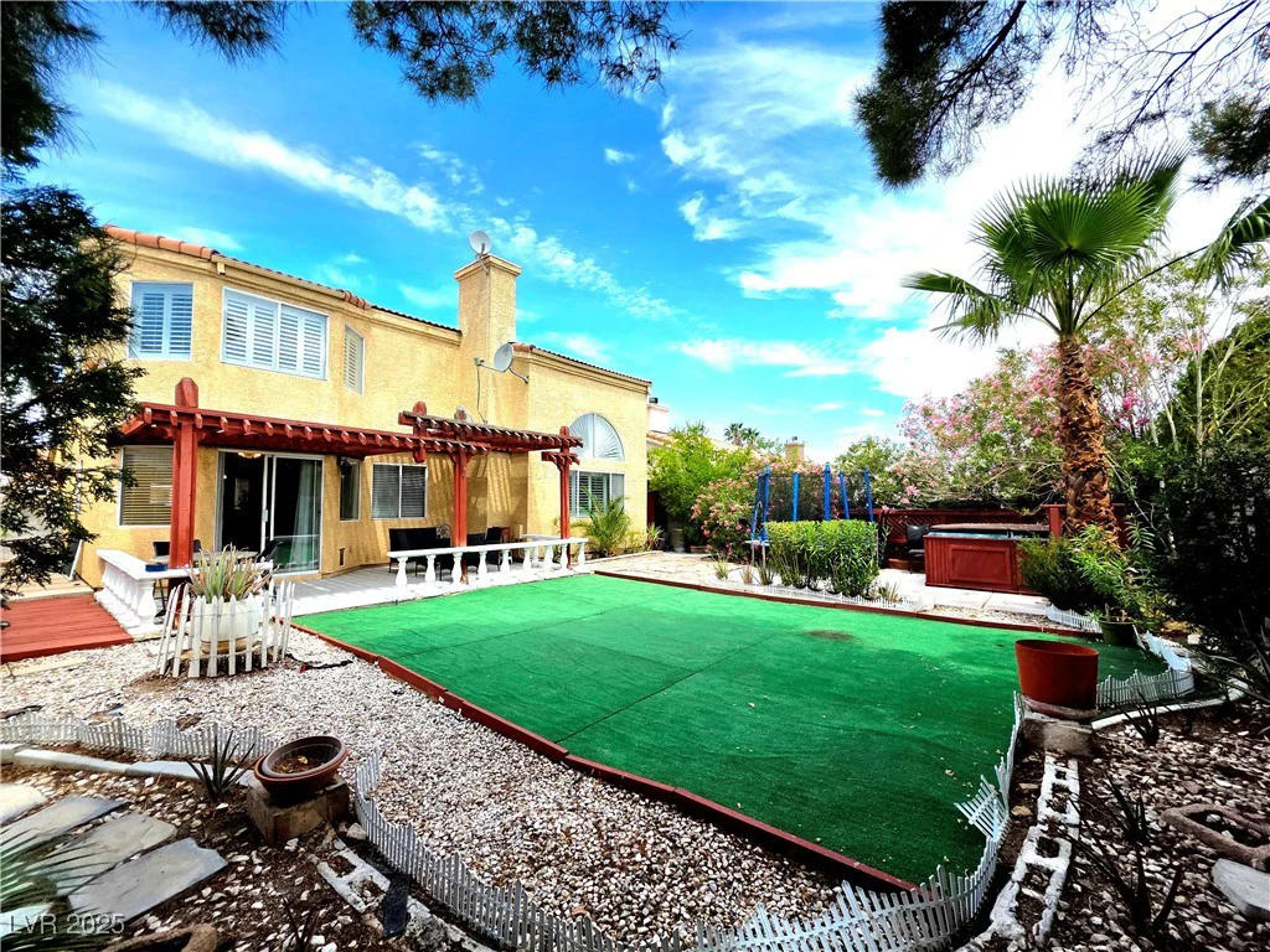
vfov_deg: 89.9
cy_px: 476
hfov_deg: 106.2
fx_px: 477
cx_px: 635
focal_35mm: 13
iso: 40
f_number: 1.9
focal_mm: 2.2
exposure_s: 1/1429
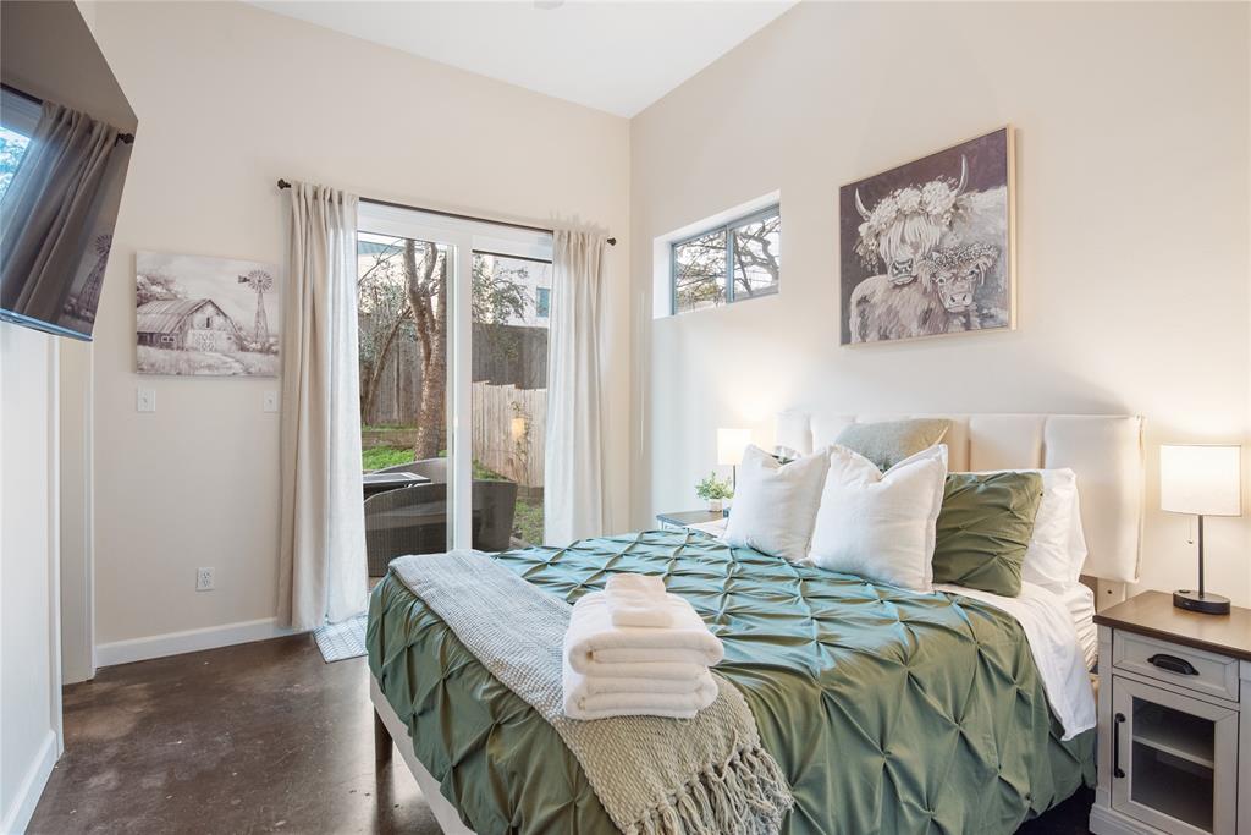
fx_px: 626
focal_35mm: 18
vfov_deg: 67.4
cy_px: 418
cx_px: 626
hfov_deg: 90.0
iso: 400
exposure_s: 1/8
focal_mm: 18
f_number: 8
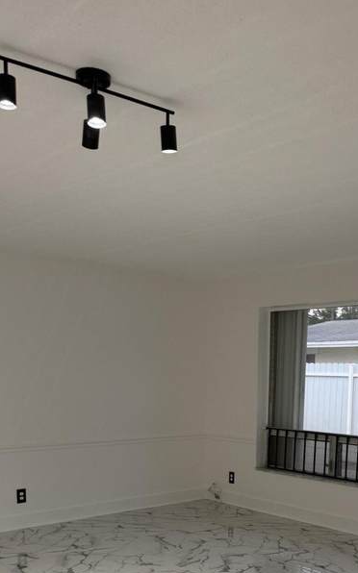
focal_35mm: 41
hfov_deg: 30.7
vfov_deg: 46.5
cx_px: 268
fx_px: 641
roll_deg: -2.4
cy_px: 430
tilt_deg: -4.0
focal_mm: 6.76
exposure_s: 1/120
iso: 160
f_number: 1.78
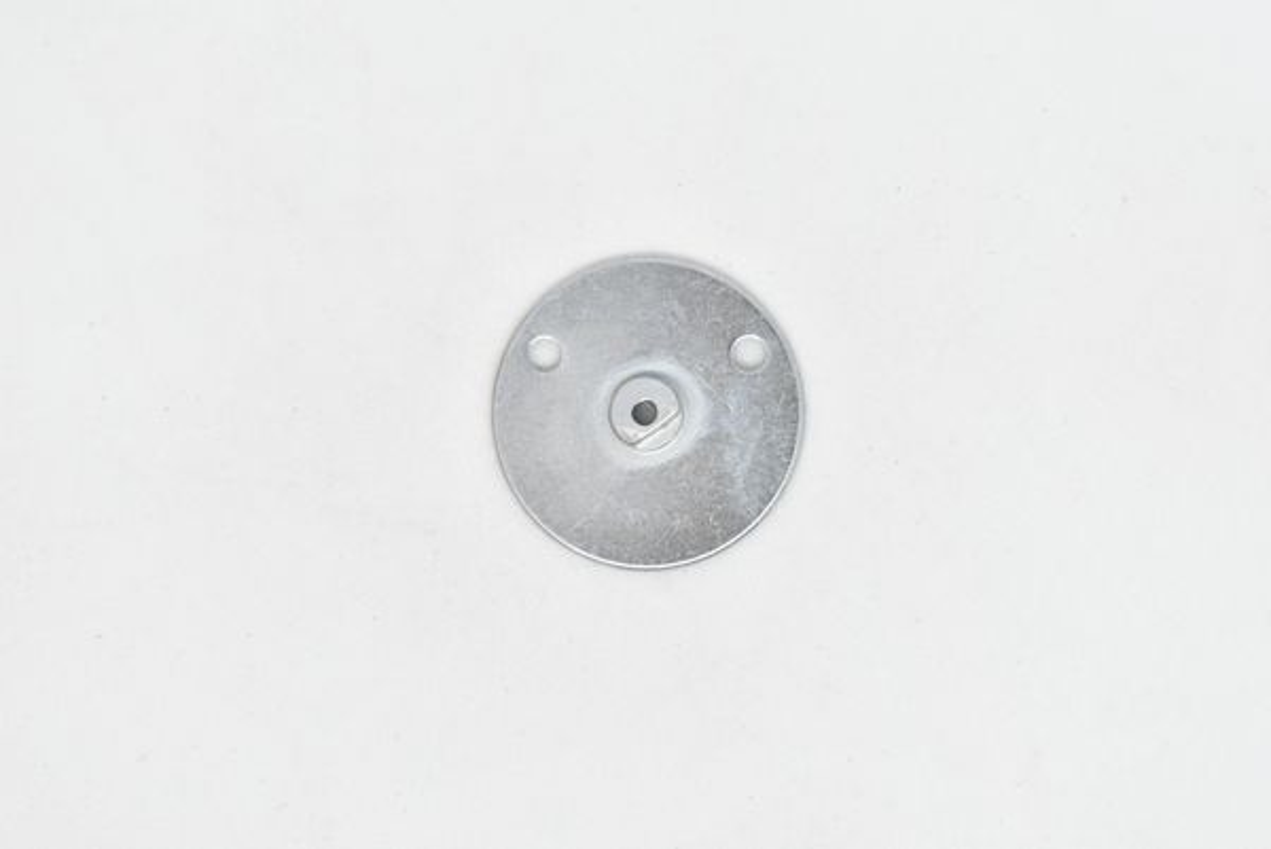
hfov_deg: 24.6
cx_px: 636
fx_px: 2915
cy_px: 424
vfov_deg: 16.6
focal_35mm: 82
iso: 400
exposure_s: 1/50
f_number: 5.6
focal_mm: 55
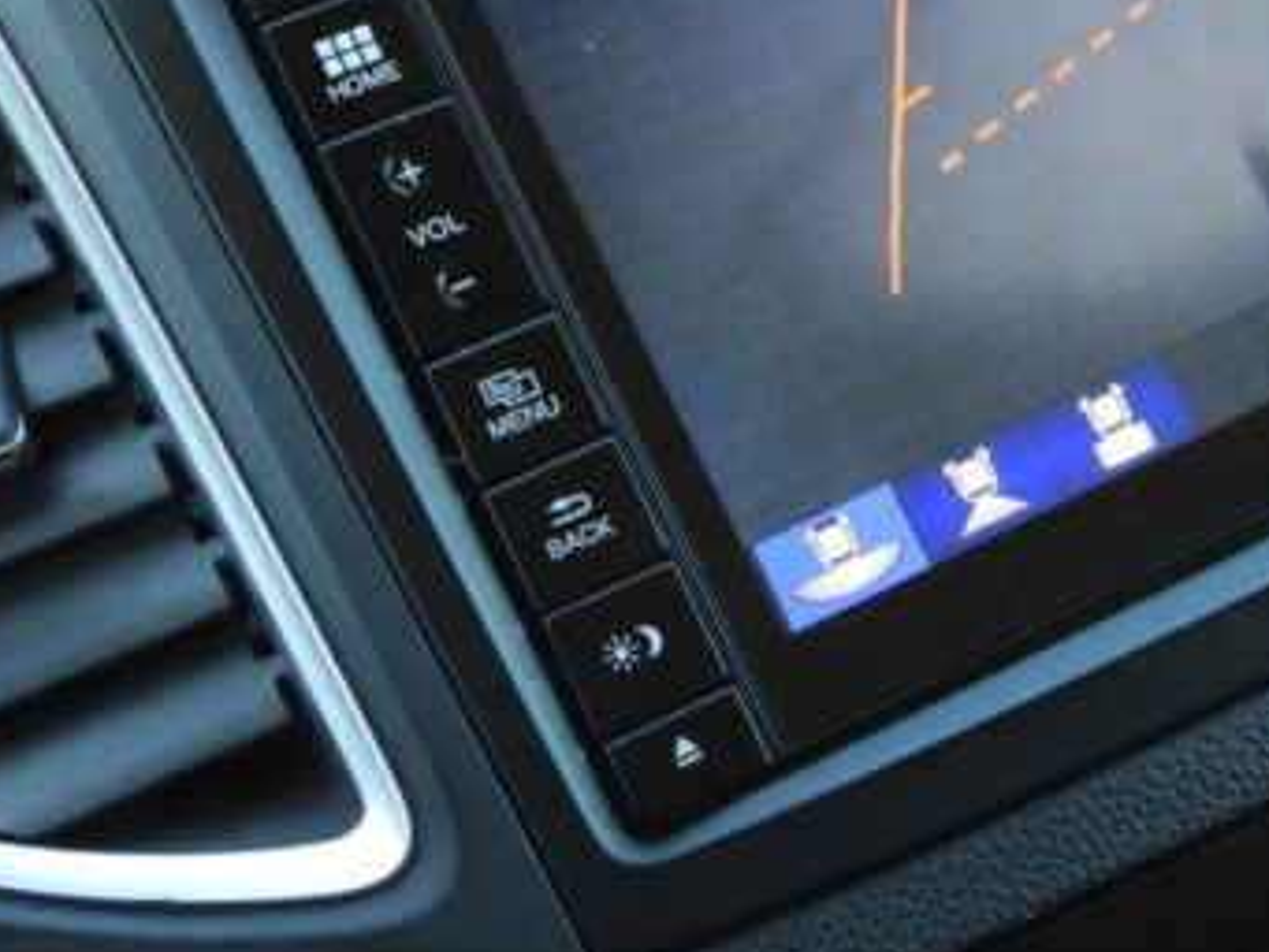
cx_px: 1102
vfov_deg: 14.9
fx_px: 3594
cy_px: 7
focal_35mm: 98
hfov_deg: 19.7
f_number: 3.2
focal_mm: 8.5
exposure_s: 1/30
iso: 100
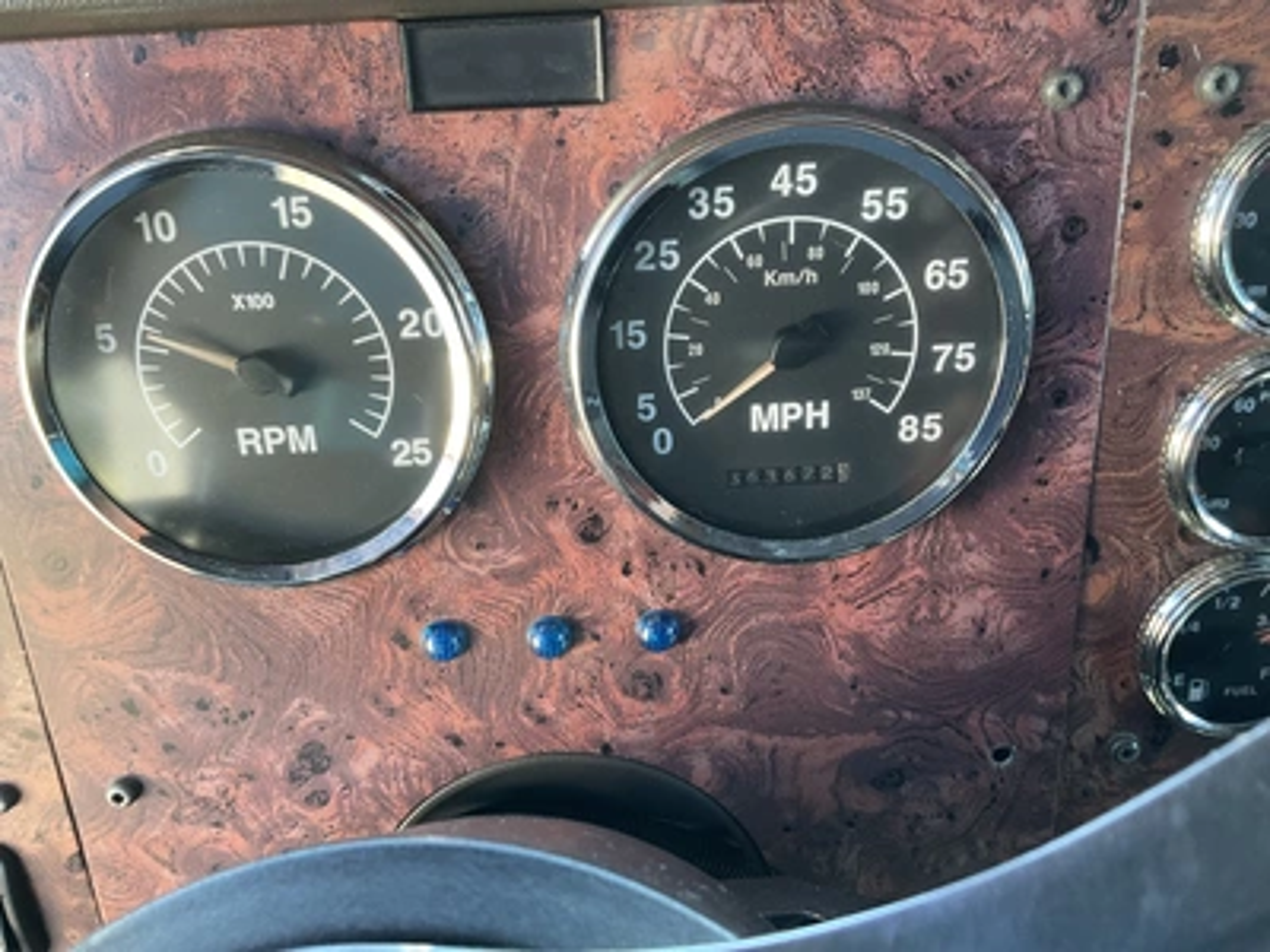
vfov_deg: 48.2
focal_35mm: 29
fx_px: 1064
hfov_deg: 61.7
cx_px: 635
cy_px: 476
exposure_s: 1/70
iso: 64
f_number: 1.8
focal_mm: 3
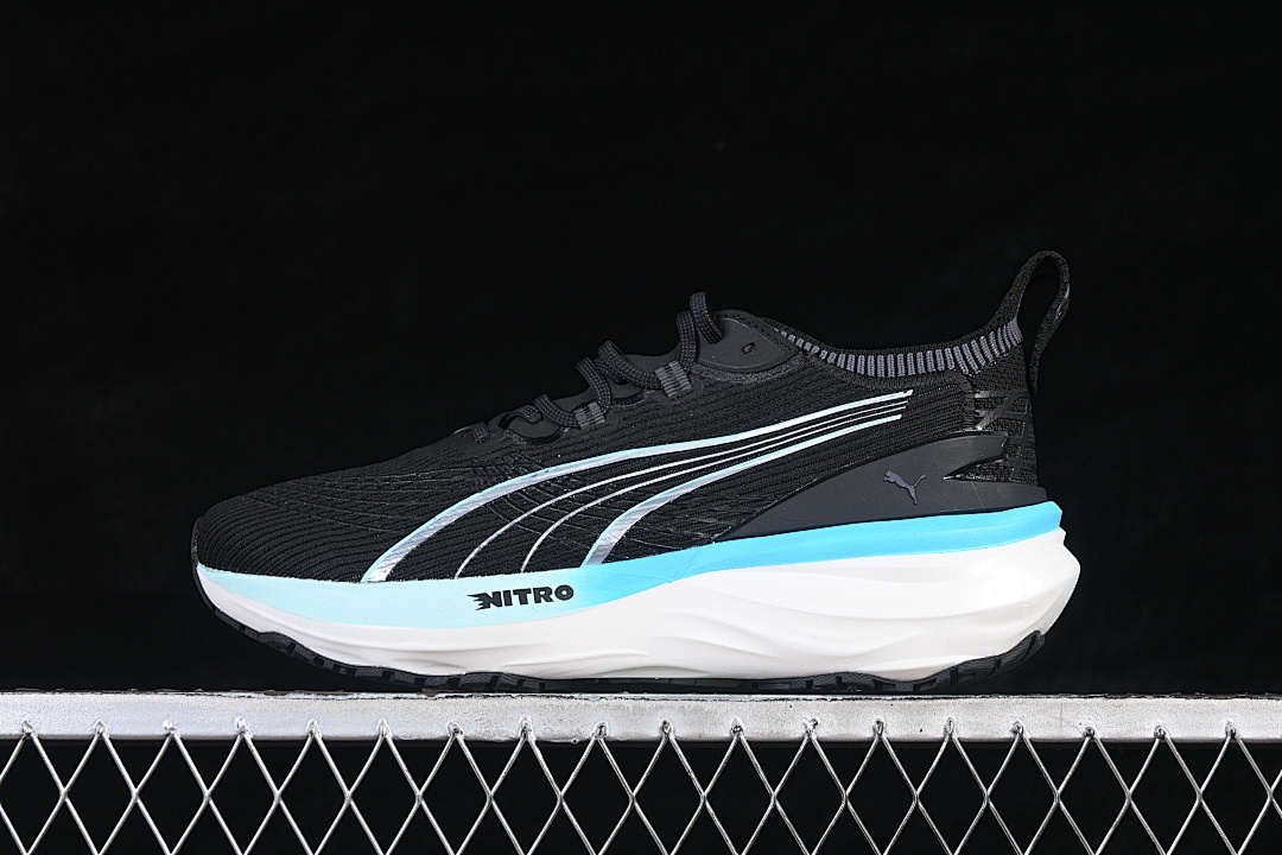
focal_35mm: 75
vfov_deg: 18.2
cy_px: 428
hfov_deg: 27.0
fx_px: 2671
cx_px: 641
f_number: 6.3
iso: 160
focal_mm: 50
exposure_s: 1/60
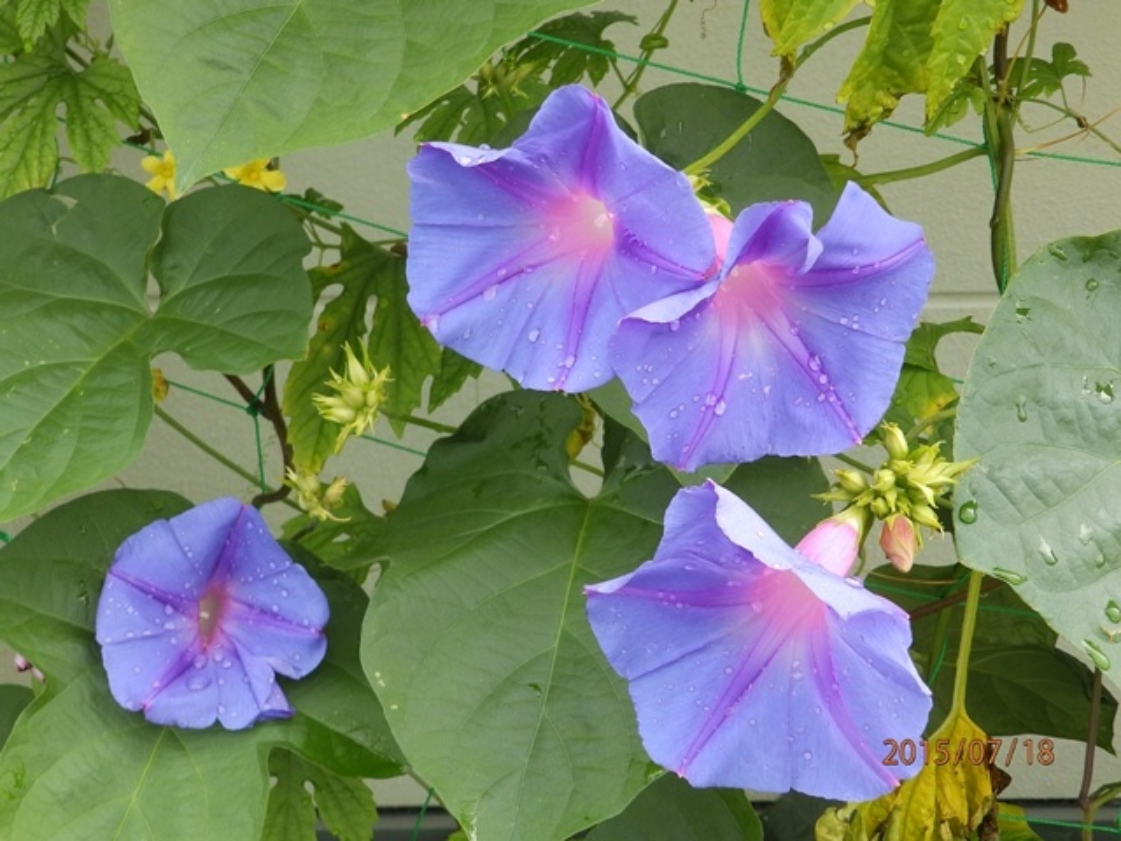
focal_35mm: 53
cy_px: 420
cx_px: 560
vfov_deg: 27.5
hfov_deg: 36.2
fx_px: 1716
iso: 80
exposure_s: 1/100
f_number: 4.4
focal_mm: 9.6
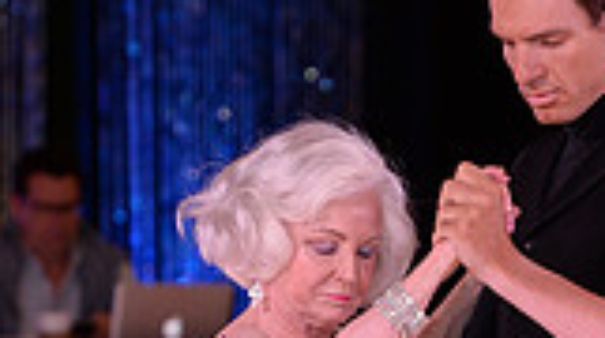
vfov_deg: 1.8
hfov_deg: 3.3
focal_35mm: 660
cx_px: 449
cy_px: 597
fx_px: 10572
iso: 2000
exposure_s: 1/250
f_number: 4.5
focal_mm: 175
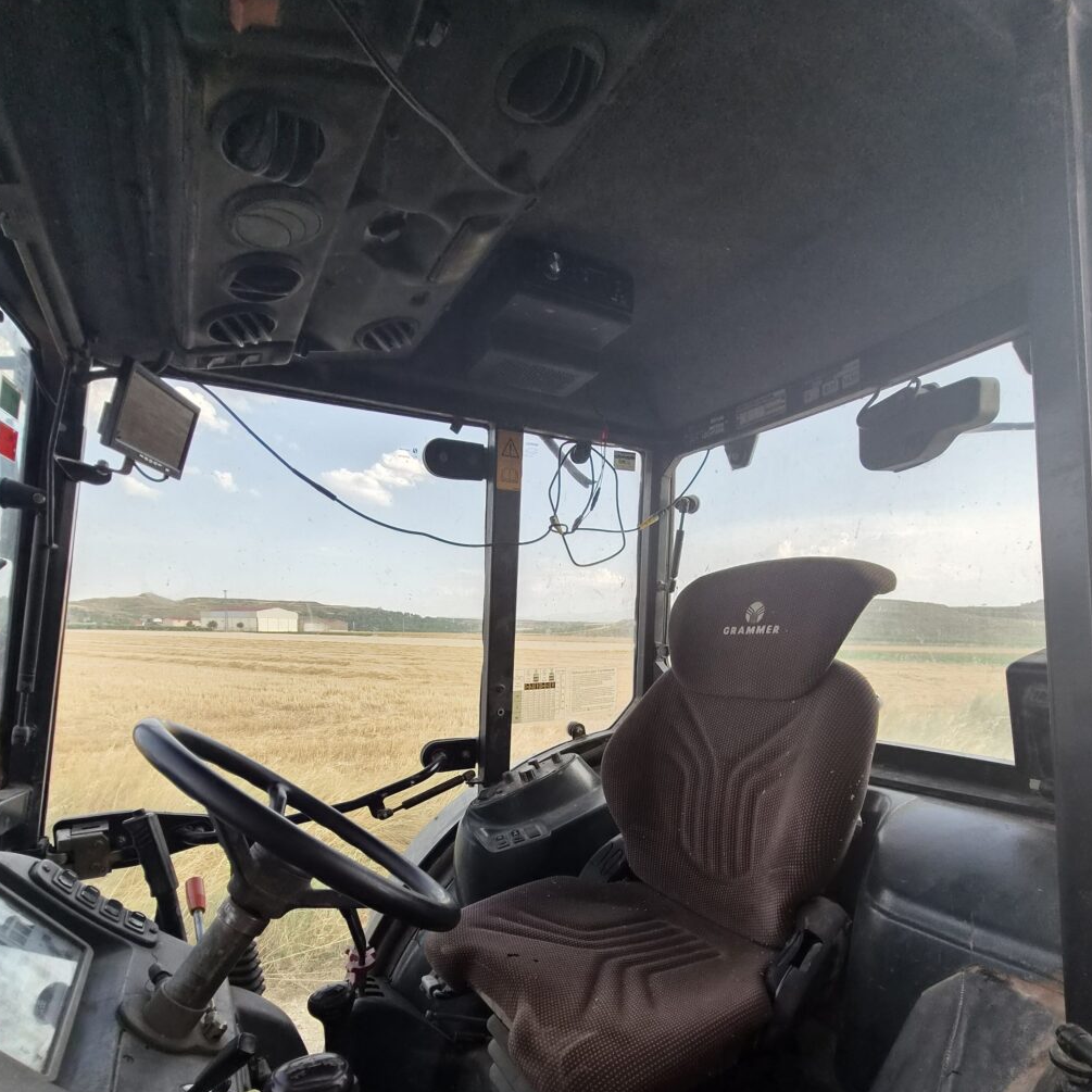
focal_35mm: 16
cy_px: 732
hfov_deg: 87.4
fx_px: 571
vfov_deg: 84.3
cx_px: 538
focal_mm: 2.2
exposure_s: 1/916
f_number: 2.2
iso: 100
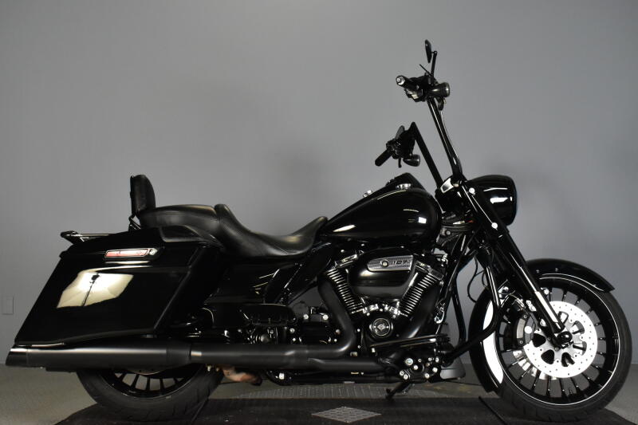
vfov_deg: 30.8
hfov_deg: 45.0
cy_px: 212
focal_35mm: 44
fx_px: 771
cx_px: 319
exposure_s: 1/125
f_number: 7.1
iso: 3200
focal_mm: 29
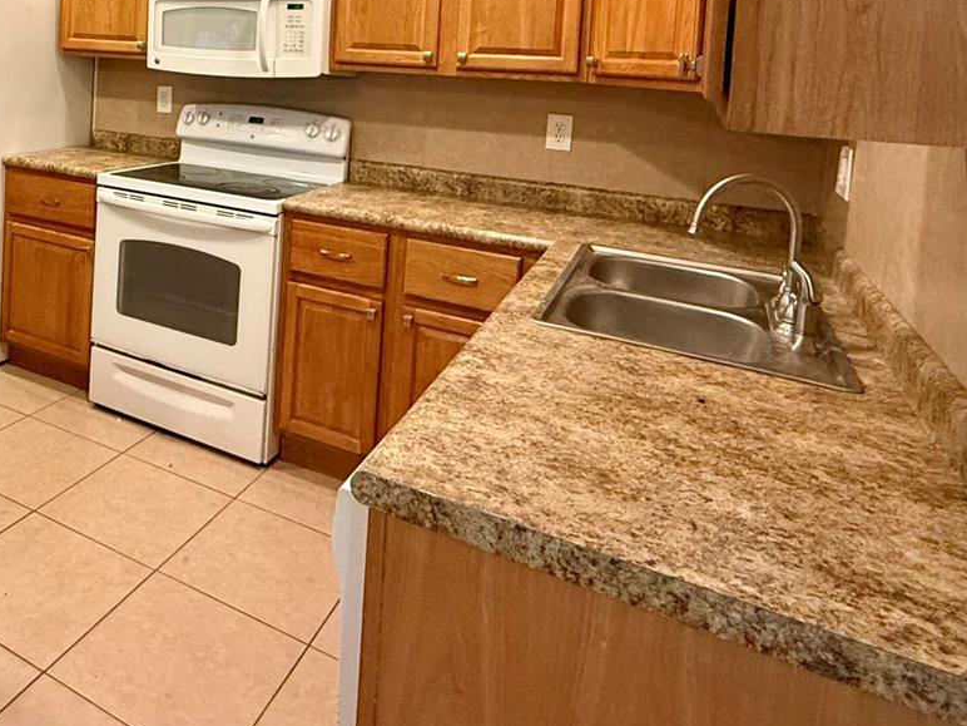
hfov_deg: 56.2
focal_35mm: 29
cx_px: 165
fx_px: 810
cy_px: 92
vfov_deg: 44.5
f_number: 2.2
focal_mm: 2.22
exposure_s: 1/60
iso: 500
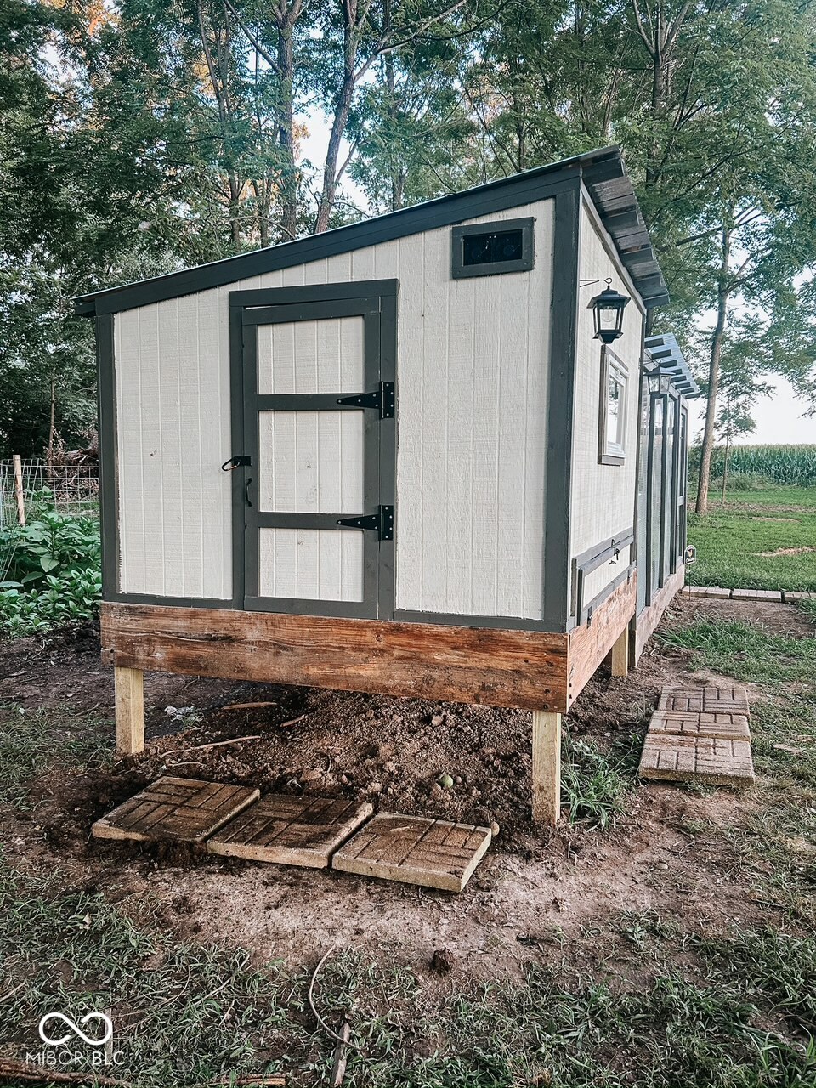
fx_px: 817
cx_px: 408
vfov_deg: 67.3
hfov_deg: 53.1
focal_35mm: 26
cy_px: 544
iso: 125
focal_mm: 5.7
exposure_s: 1/90
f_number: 1.5
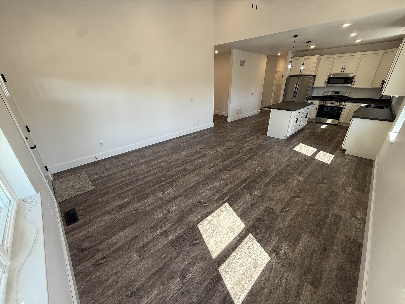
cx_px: 202
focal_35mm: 14
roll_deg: +0.7
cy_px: 152
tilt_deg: -24.9
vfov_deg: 85.7
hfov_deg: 102.1
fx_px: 164
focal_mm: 2.22
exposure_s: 1/120
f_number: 2.2
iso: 80
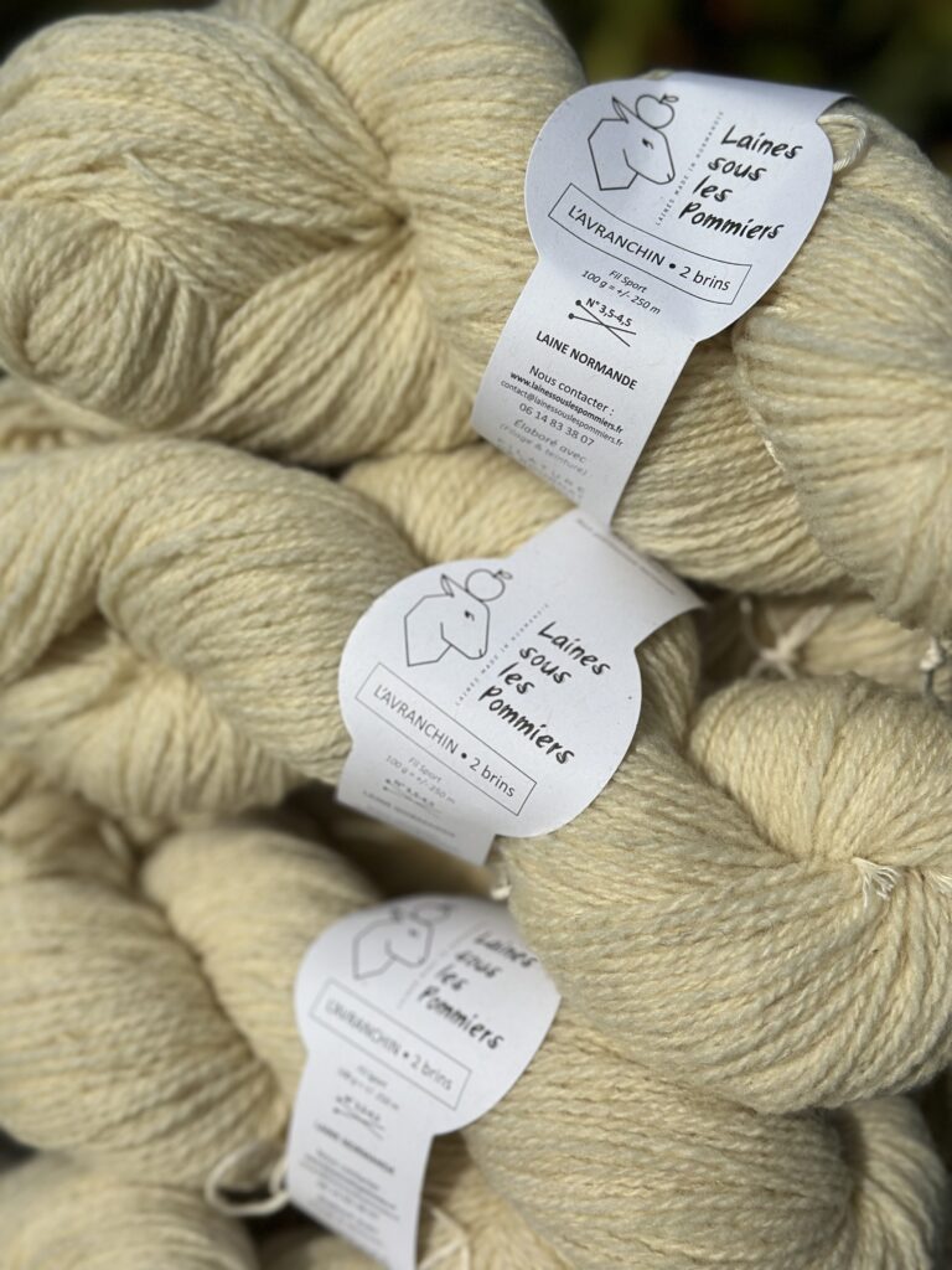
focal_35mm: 48
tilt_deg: -26.3
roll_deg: +0.5
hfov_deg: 30.3
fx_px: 1760
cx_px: 476
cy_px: 635
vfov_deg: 39.7
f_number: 1.78
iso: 80
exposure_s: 1/18868
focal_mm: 6.86
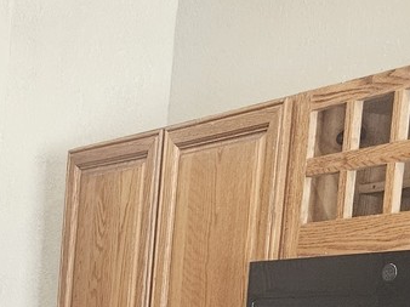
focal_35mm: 98
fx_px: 1160
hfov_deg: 18.7
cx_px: -109
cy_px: 536
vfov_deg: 13.6
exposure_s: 1/120
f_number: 1.8
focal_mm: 5.4
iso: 1000
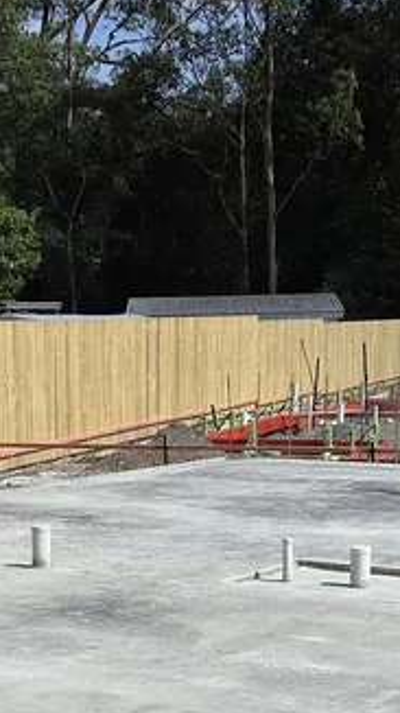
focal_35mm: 82
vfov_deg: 24.8
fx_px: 1549
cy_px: 697
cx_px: 103
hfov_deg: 14.7
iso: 64
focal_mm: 5.4
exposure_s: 1/7891
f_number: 1.8
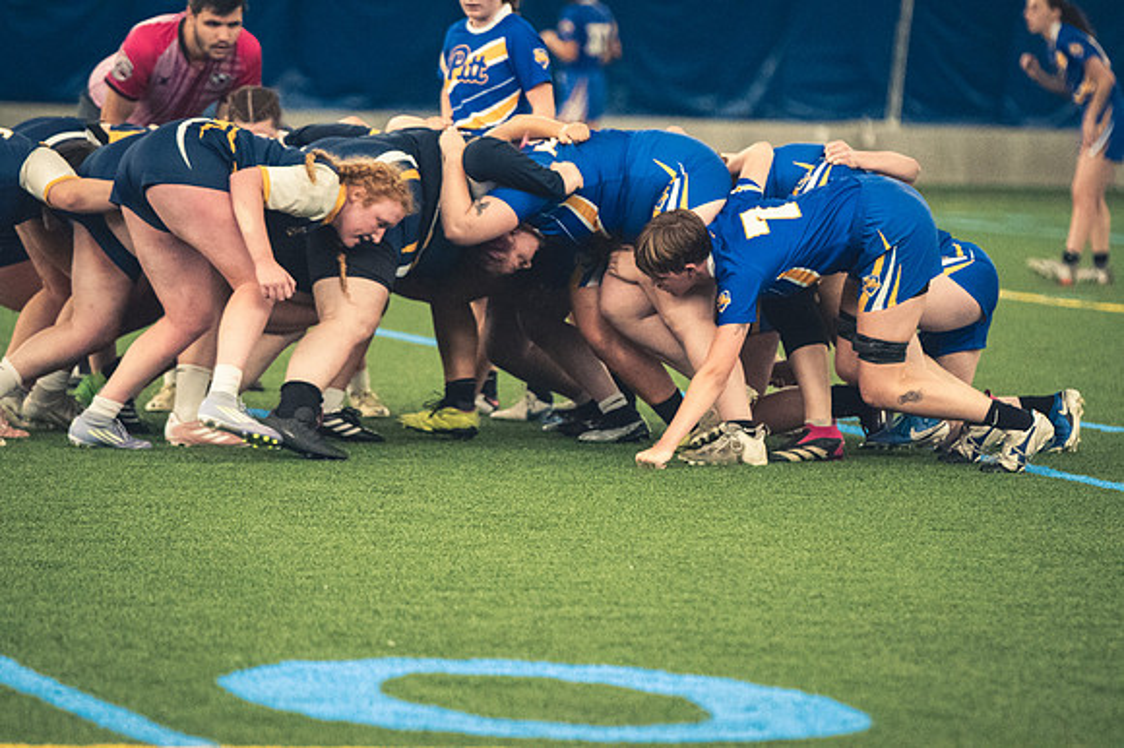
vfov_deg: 4.6
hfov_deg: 6.9
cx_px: 562
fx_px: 9361
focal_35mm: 300
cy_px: 374
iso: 12800
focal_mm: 200
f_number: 2.8
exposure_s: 1/500
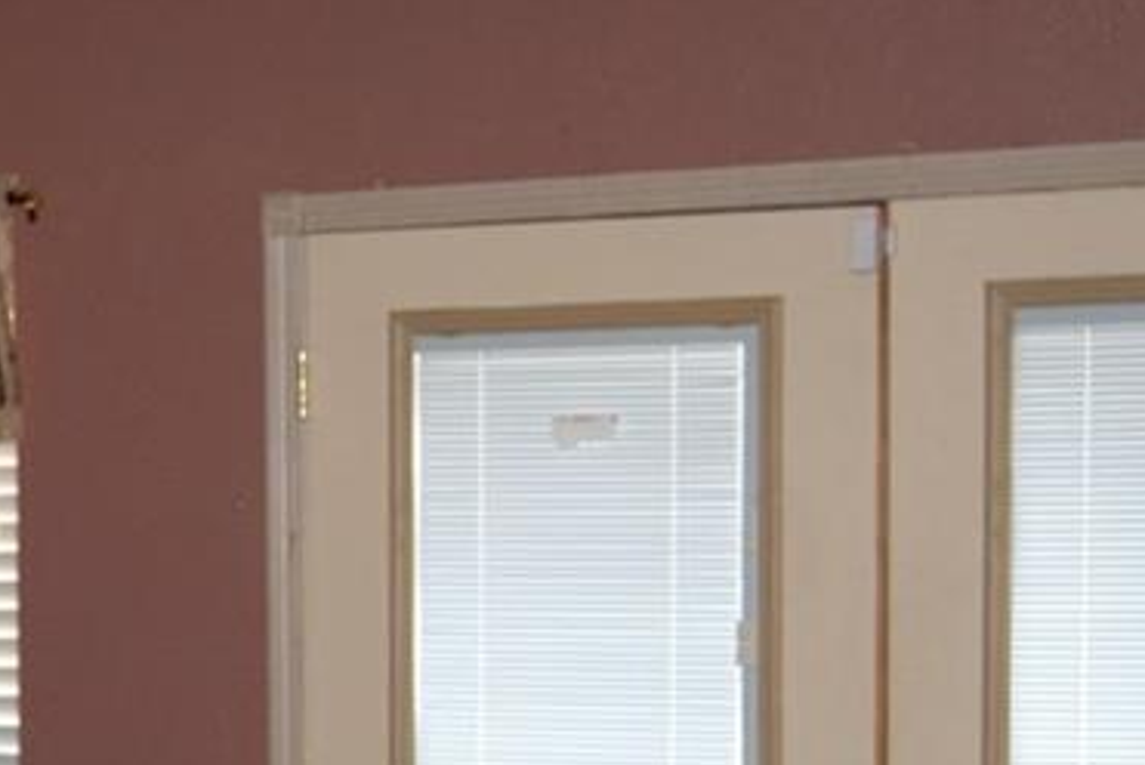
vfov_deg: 11.6
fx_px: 3692
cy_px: 901
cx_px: -15
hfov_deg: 17.2
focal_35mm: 116
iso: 400
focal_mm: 28
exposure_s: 1/60
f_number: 4.5
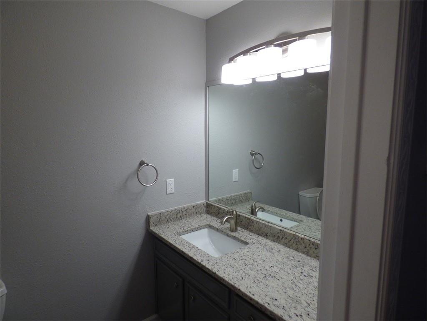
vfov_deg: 66.0
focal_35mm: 20
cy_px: 160
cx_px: 214
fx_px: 247
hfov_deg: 81.7
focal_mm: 3.58
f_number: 2.8
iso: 125
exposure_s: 1/60
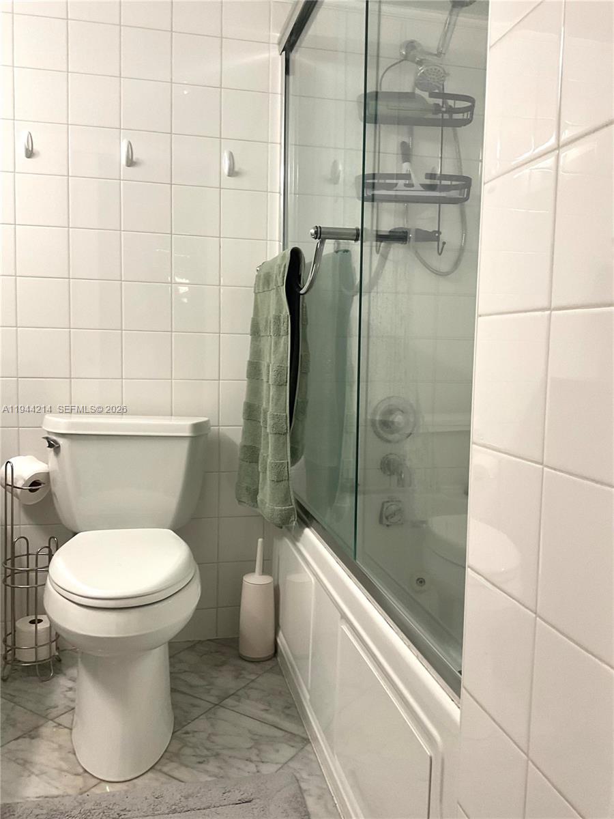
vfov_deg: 61.7
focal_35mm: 29
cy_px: 410
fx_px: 686
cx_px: 307
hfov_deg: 48.2
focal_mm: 3
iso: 100
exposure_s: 1/60
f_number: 1.8
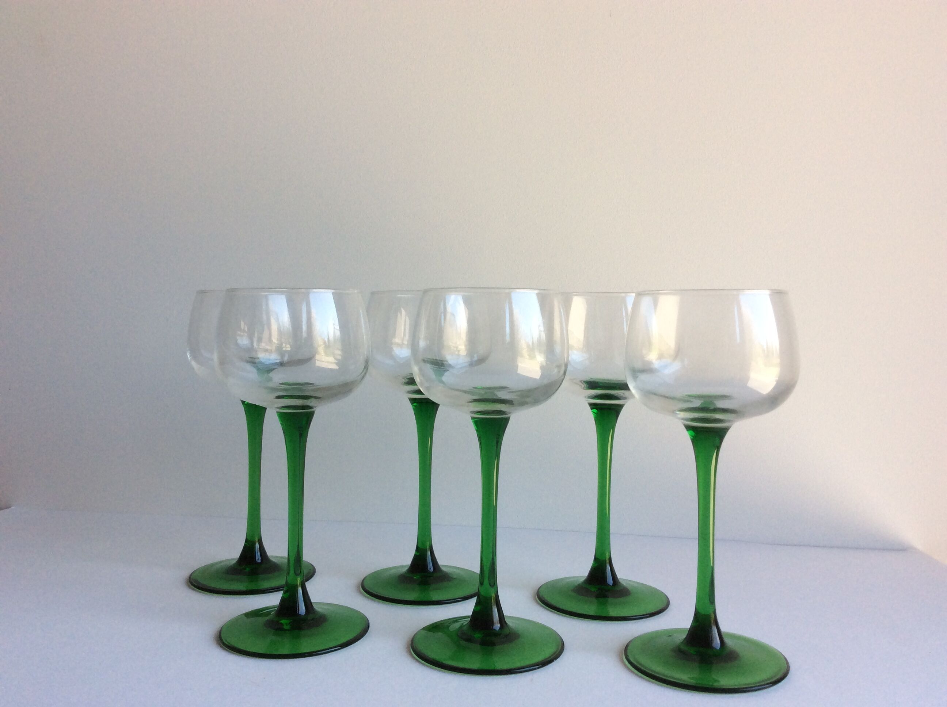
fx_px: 874
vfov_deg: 44.1
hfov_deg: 56.9
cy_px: 354
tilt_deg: -3.3
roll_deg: +0.5
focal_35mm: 32
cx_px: 474
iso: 50
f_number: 2.4
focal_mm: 3.3
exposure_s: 1/100
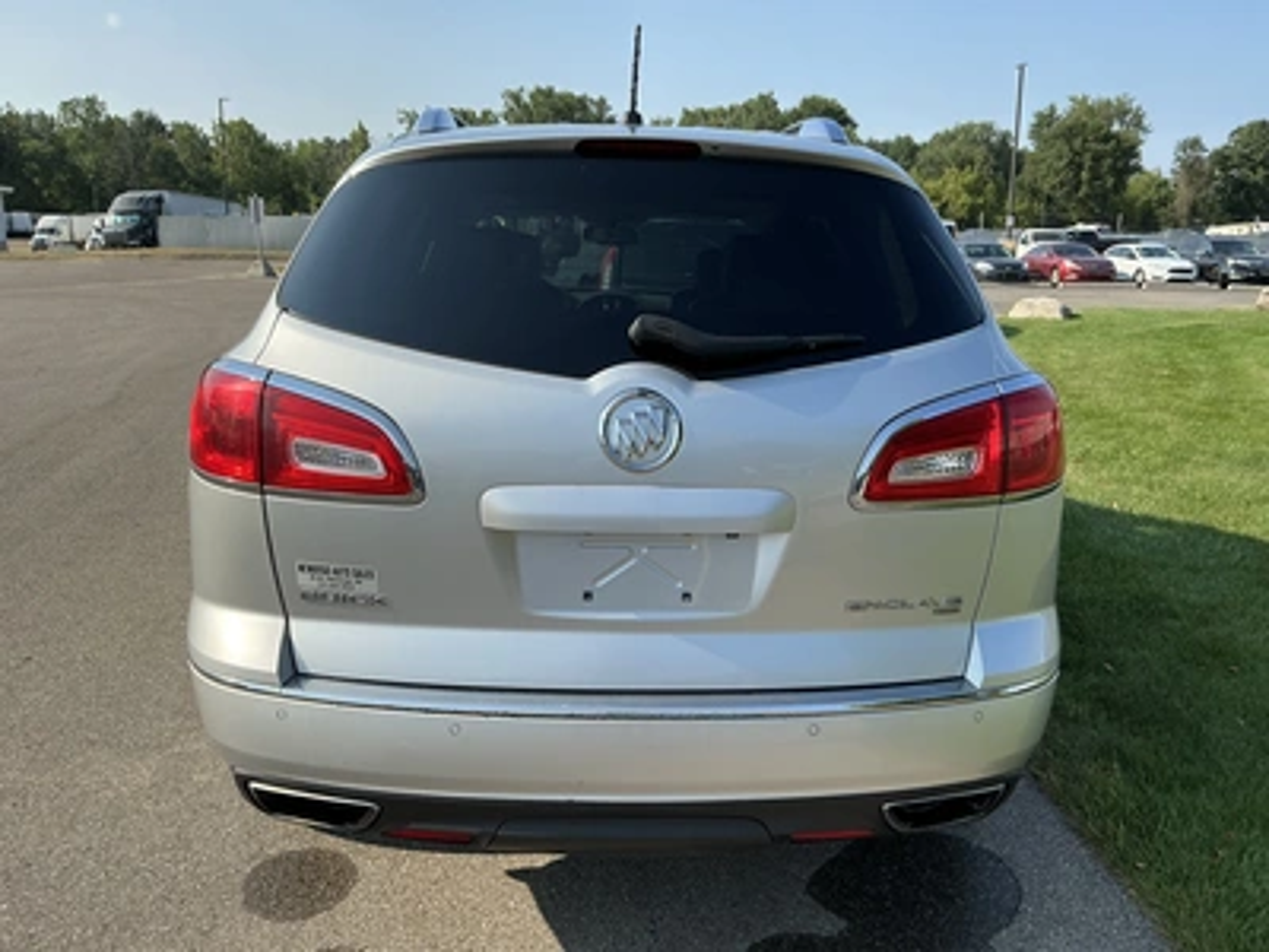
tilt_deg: -13.3
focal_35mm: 28
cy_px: 476
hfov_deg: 63.4
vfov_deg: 49.7
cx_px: 634
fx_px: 1026
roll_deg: +0.4
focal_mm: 3
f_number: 1.8
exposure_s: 1/1279
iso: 25
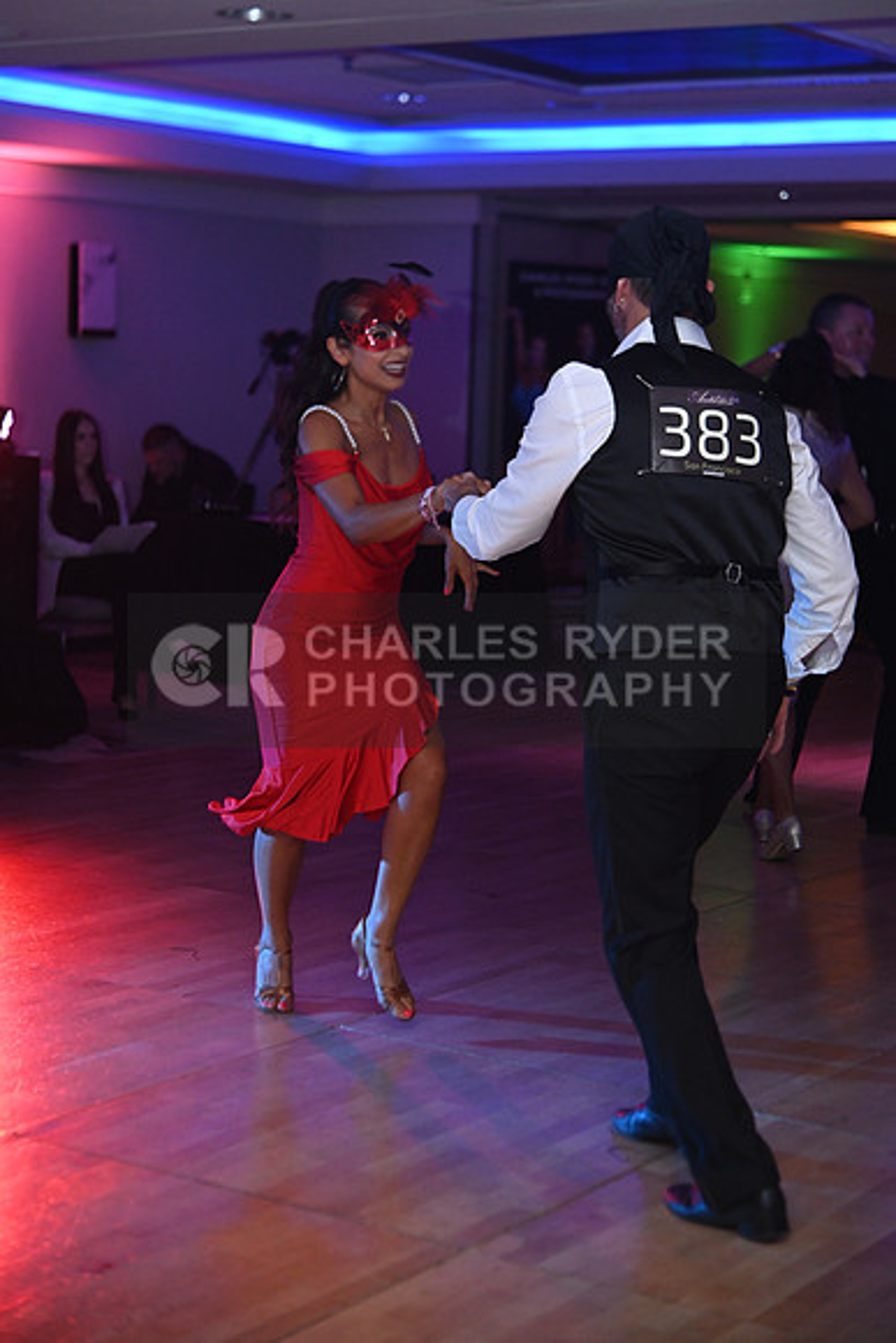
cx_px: 448
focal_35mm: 65
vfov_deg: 31.0
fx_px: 2425
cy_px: 672
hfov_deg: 20.9
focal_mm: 65
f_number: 5
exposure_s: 1/200
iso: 2000
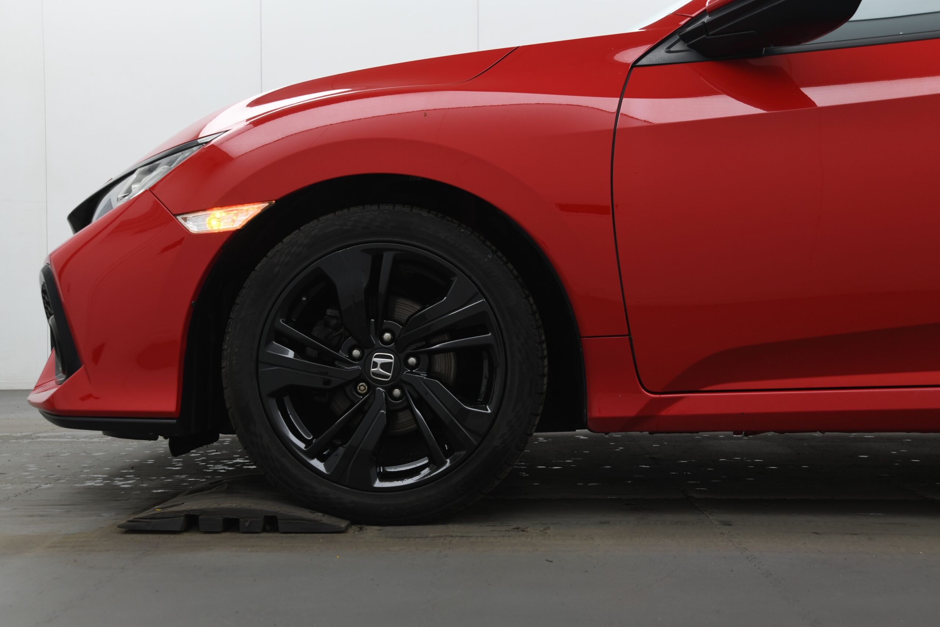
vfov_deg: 33.4
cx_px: 470
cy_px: 314
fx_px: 1044
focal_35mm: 40
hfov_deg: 48.5
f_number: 8
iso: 250
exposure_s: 1/20
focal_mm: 40
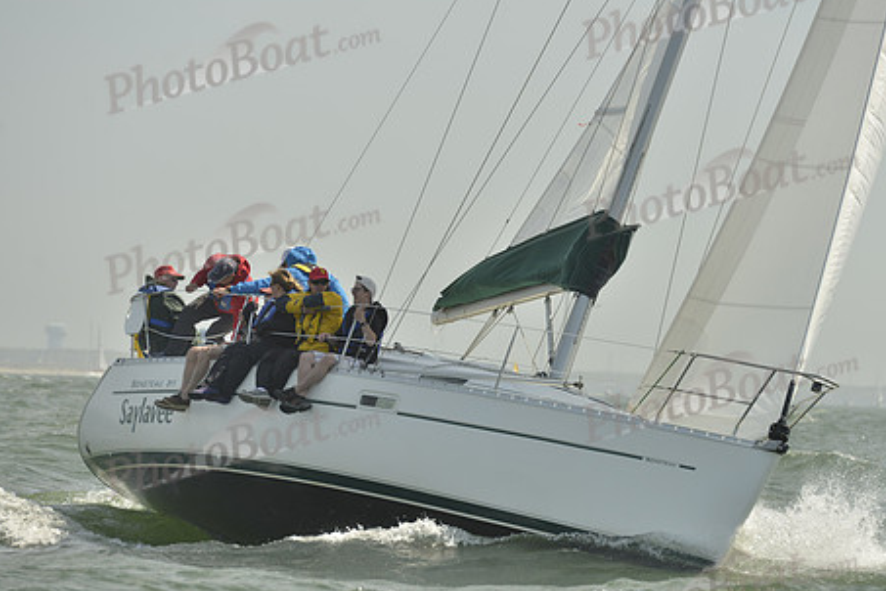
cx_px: 483
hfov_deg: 8.0
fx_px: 6300
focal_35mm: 256
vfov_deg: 5.4
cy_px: 318
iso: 200
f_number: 7.1
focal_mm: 200
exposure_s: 1/1250
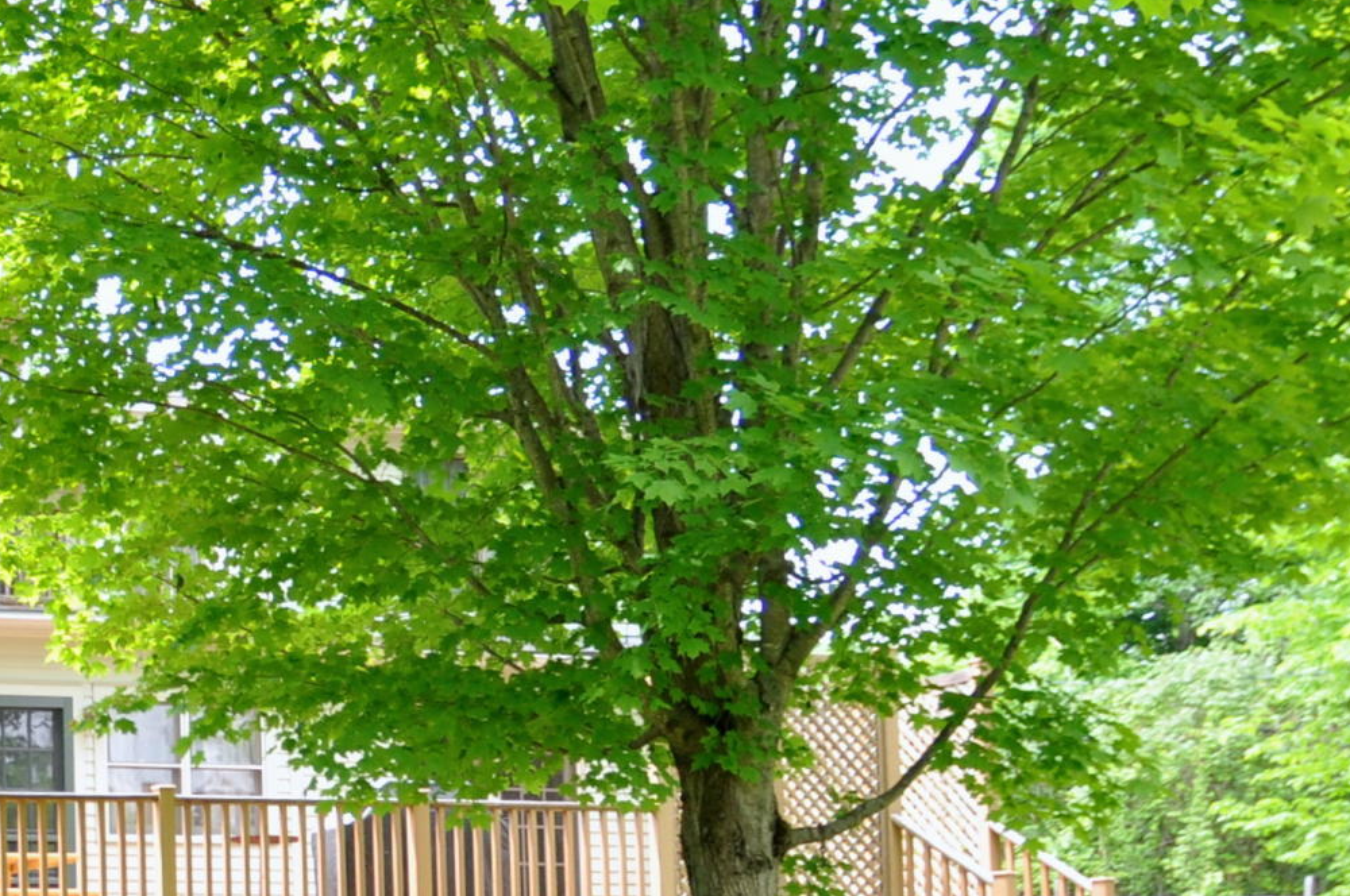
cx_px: -485
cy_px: 849
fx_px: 2359
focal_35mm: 63
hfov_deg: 26.3
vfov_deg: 20.9
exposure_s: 1/125
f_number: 5.6
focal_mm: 14
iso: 250
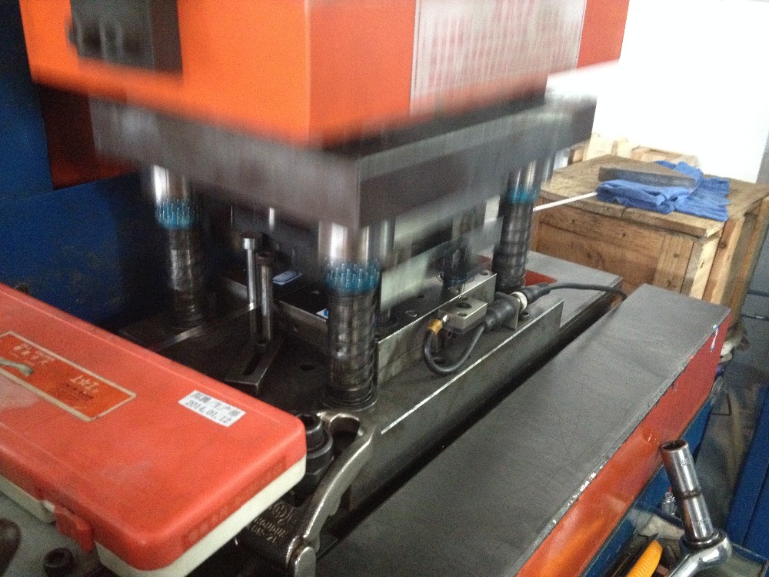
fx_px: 778
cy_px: 288
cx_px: 384
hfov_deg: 52.6
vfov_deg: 40.7
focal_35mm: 35
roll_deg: -2.7
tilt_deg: -26.2
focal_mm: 4.28
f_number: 2.4
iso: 640
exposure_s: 1/15
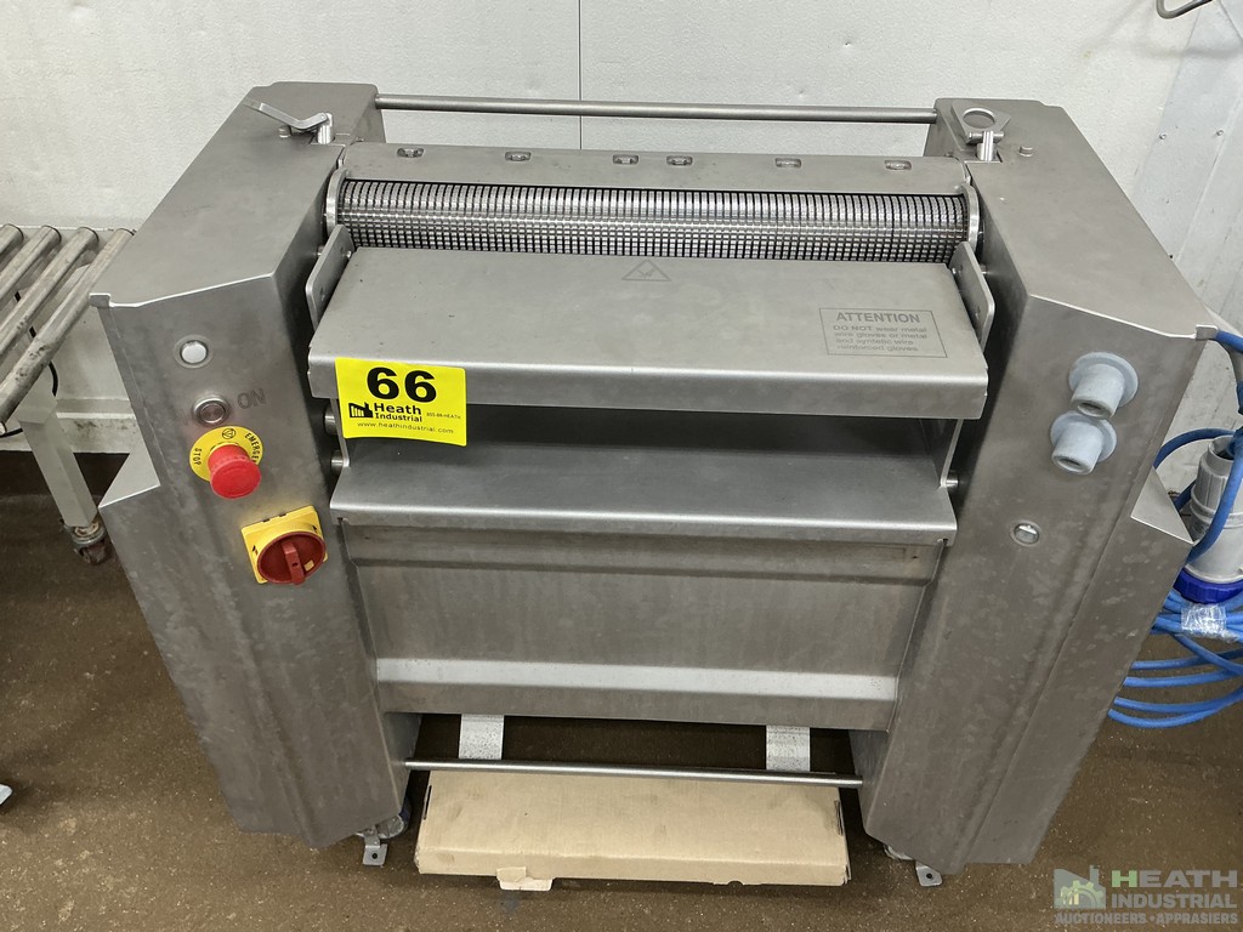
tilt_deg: -40.9
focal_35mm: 28
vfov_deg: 49.7
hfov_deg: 63.4
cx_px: 622
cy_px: 466
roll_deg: -2.3
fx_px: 1005
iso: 100
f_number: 1.8
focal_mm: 3
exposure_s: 1/60
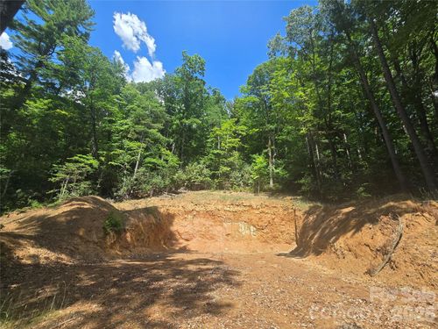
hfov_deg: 106.2
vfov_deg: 89.9
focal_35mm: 13
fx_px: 164
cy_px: 164
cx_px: 219
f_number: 2.2
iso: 50
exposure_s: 1/843
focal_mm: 2.2
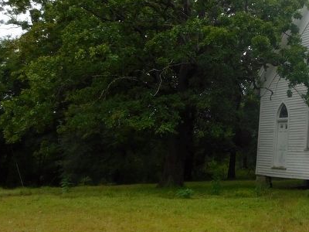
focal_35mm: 46
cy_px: 54
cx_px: 297
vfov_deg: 30.9
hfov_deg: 37.5
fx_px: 411
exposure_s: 1/1000
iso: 125
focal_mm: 4
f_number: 3
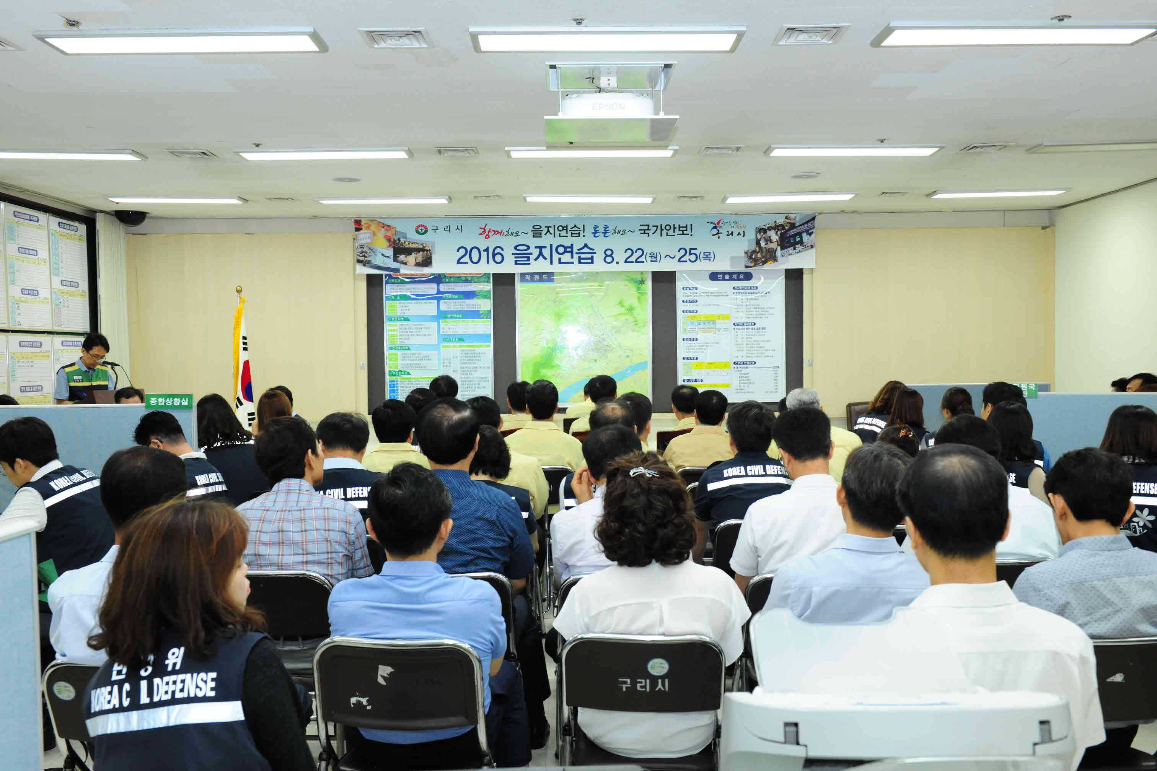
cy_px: 386
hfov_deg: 54.4
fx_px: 1125
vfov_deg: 37.9
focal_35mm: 35
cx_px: 578
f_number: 7.1
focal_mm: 35
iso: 1600
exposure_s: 1/60
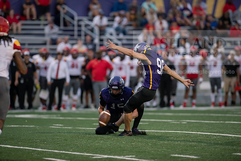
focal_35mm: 300
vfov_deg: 4.6
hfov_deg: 6.9
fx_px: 2009
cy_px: 80
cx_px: 120
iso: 2500
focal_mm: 300
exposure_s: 1/800
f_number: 2.8
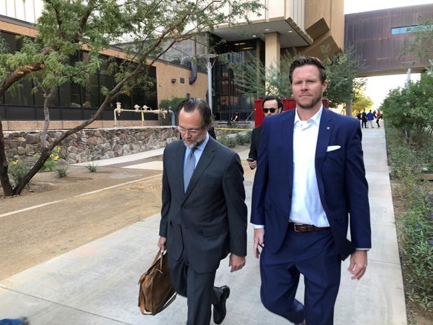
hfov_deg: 63.4
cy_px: 162
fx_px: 350
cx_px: 216
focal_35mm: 28
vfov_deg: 49.8
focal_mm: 3.99
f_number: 1.8
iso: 50
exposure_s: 1/120
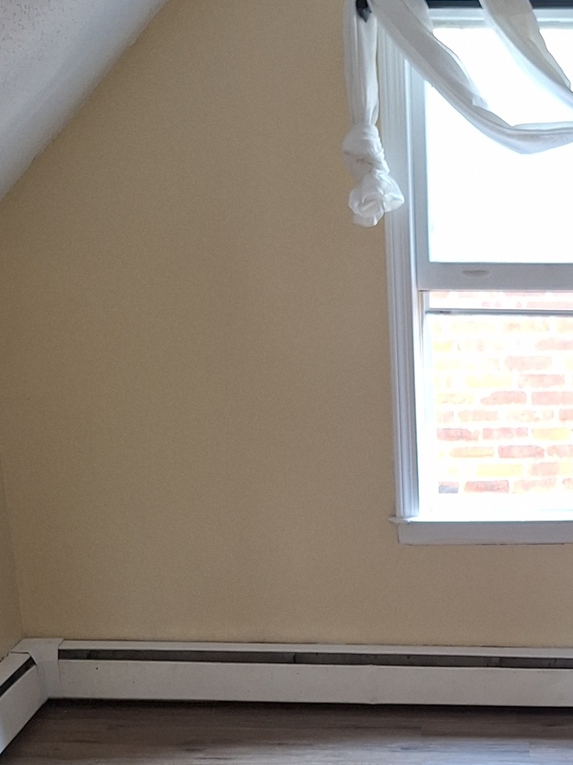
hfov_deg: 23.5
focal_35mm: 60
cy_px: 749
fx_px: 1325
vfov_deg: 30.2
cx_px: 557
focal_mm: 5.54
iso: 25
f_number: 1.8
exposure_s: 1/40
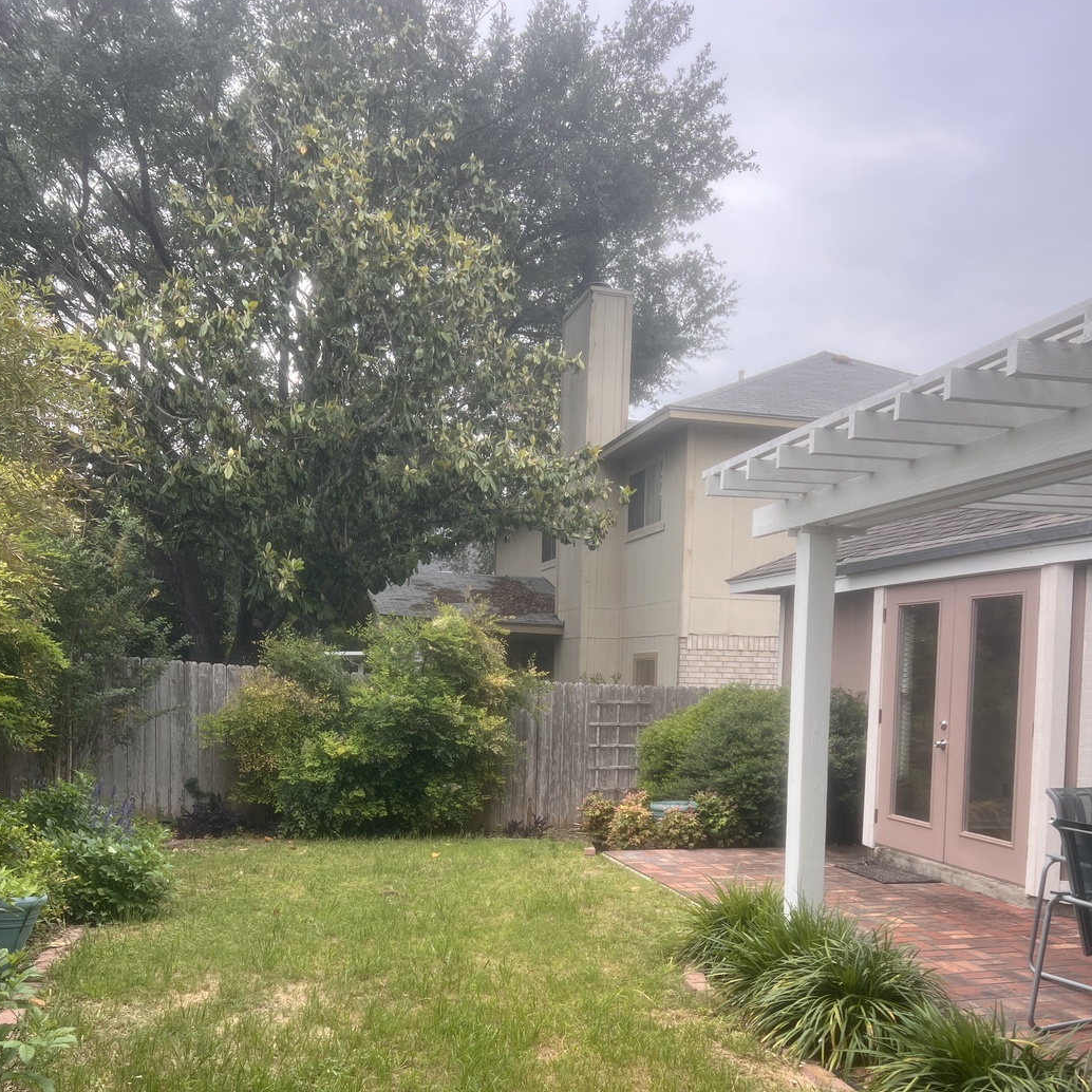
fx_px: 1142
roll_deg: -2.3
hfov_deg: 51.1
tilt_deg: -2.7
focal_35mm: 32
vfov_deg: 50.2
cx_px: 565
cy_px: 729
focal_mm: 5.7
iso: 50
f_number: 1.5
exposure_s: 1/1029
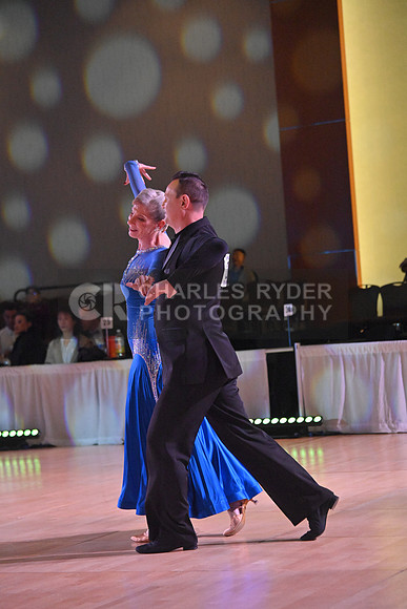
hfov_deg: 13.0
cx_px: 204
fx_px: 1779
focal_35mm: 105
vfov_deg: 19.5
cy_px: 304
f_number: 7.1
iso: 5000
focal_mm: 105
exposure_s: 1/400
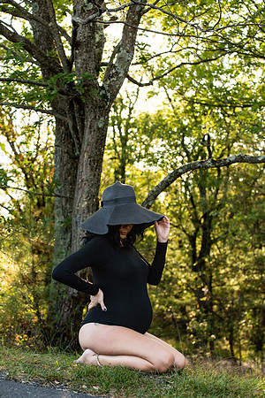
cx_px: 132
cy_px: 199
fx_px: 773
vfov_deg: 28.8
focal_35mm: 70
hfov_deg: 19.5
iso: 800
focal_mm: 70
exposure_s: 1/400
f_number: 4.5
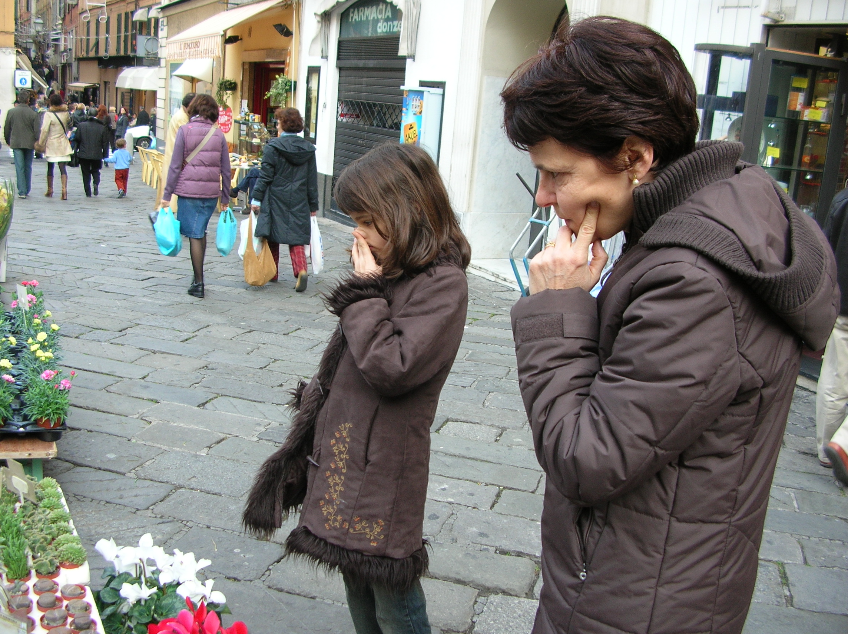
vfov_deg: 40.6
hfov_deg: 52.7
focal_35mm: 35
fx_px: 857
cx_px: 424
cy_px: 317
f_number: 2.8
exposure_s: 1/46.5
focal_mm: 5.8
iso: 50
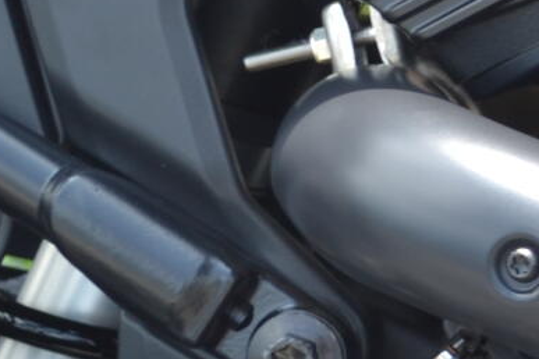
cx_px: 1196
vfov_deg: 5.1
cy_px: 253
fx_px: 4066
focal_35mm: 272
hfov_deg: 7.2
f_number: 5
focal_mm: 35
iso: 100
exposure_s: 1/80
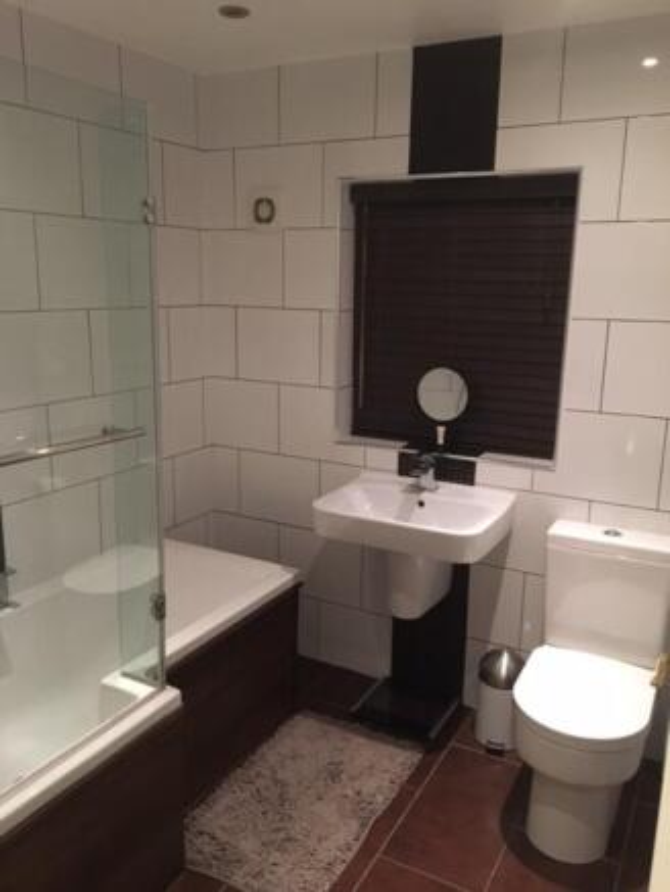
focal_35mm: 29
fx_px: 748
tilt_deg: -13.1
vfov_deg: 61.6
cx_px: 335
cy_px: 446
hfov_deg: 48.2
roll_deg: -0.6
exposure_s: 1/17
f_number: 2.2
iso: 250
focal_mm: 4.15
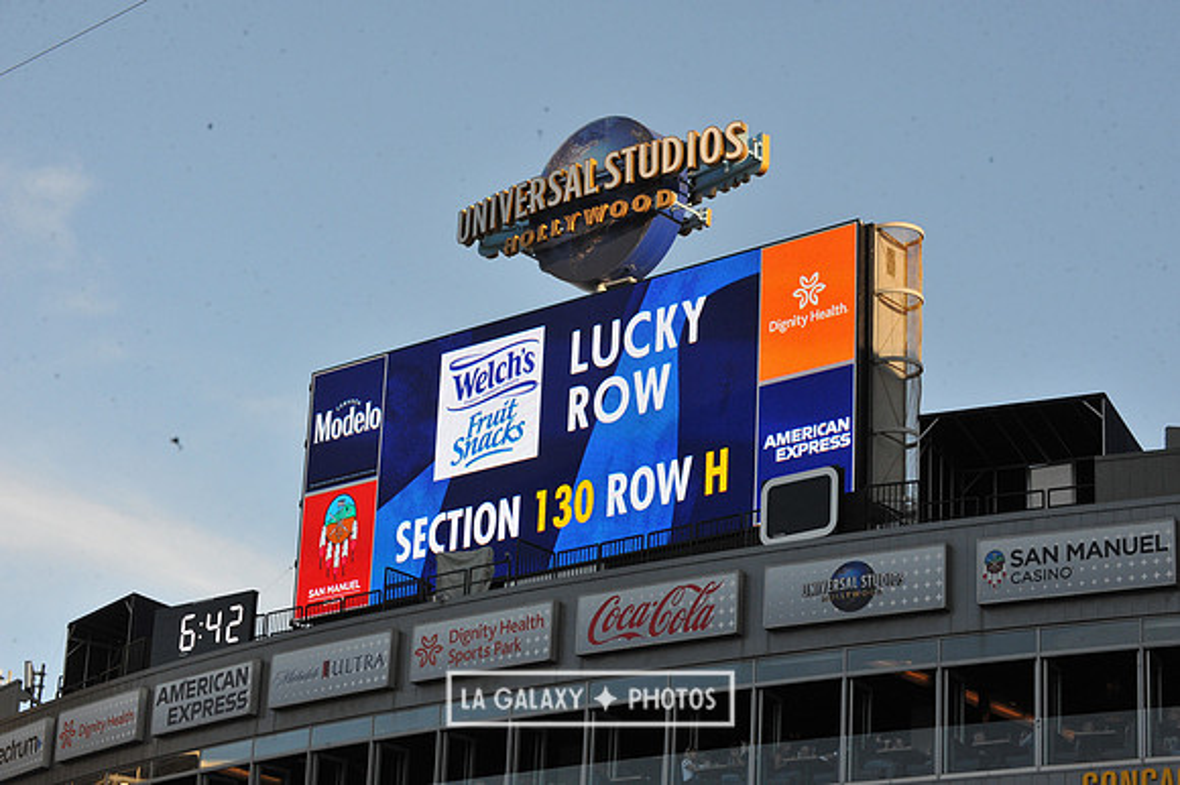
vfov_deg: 15.9
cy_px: 392
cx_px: 590
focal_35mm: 86
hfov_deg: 23.7
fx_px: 2817
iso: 1600
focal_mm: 86
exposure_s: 1/800
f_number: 14
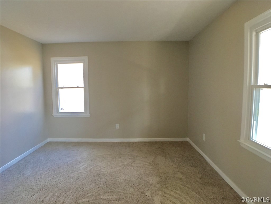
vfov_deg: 48.2
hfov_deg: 61.7
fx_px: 227
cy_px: 102
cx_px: 136
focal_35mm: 29
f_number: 2.2
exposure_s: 1/30
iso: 125
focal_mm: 4.15
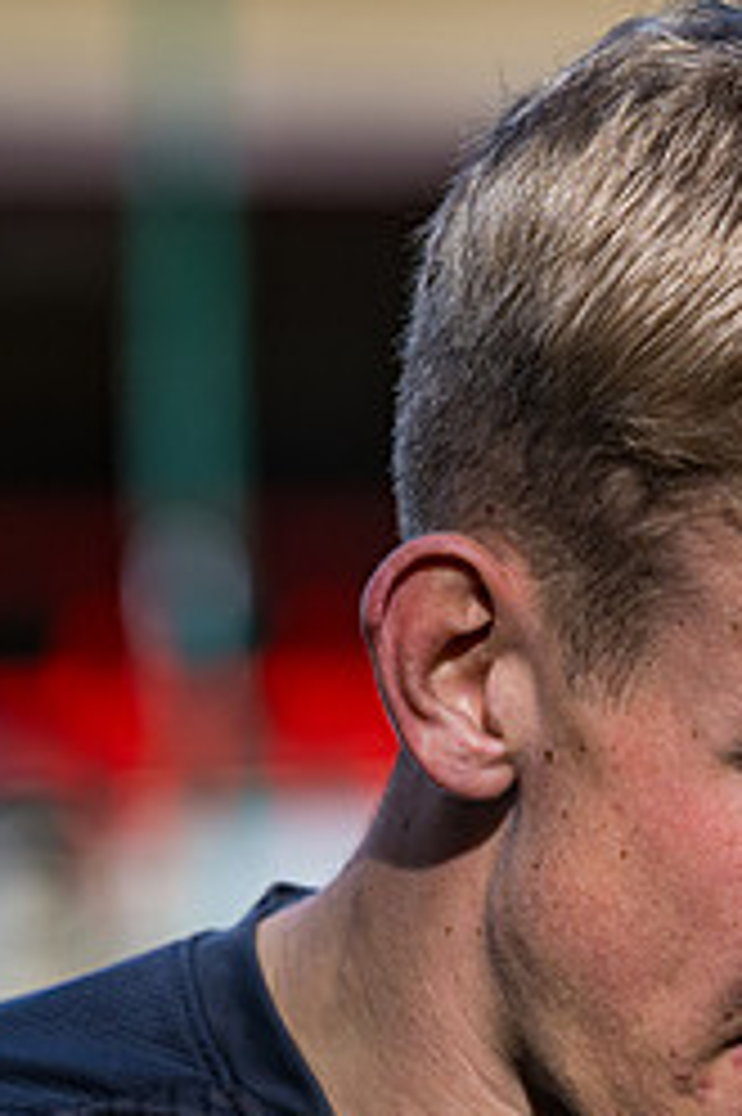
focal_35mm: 376
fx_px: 11640
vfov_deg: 5.5
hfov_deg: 3.6
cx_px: 949
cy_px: 951
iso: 400
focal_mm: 135
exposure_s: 1/4000
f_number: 4
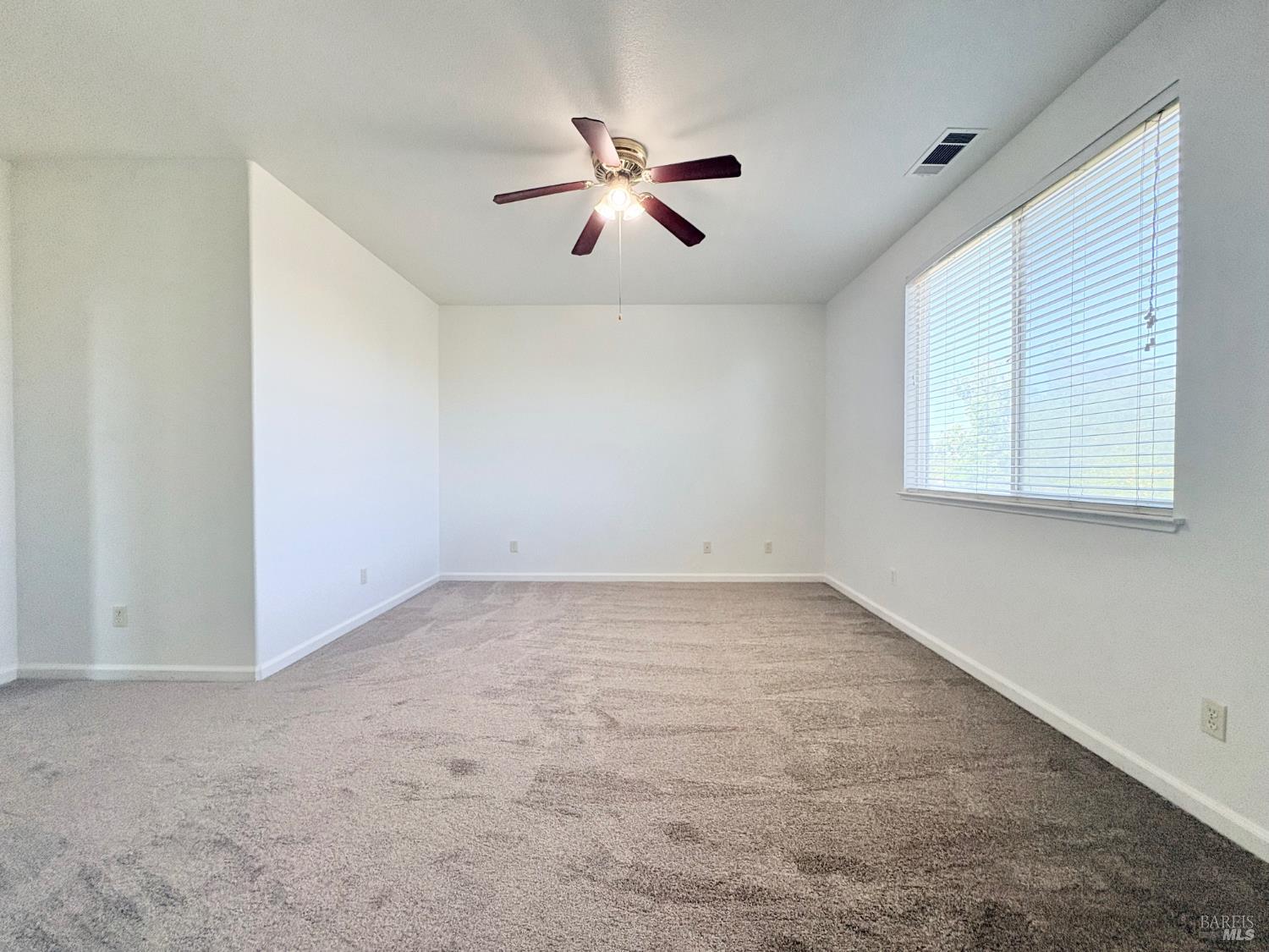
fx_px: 513
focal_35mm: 14
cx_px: 634
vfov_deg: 85.7
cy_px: 476
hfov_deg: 102.1
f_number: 2.2
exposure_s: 1/120
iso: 160
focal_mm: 2.22
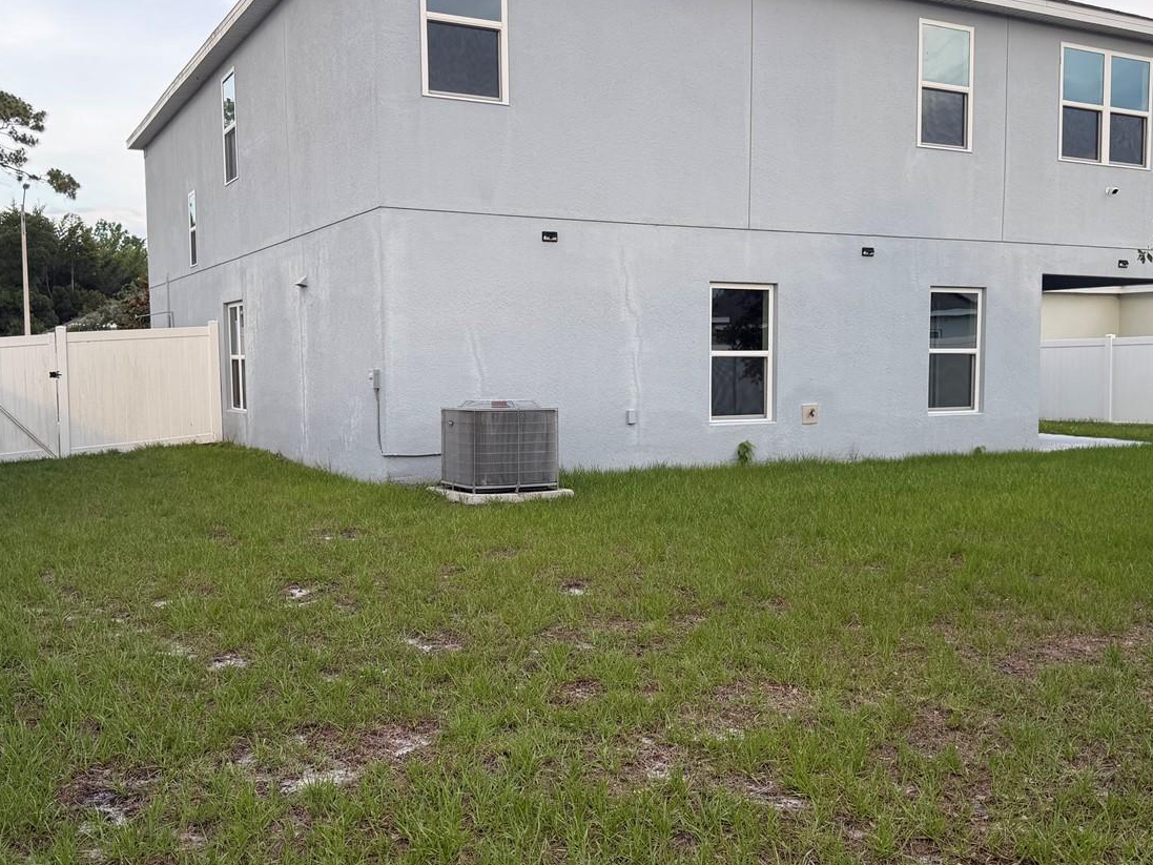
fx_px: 1166
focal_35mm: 35
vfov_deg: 40.7
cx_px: 609
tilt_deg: -2.6
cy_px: 442
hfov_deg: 52.6
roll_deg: -0.5
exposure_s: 1/478
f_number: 1.78
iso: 100
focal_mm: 6.76
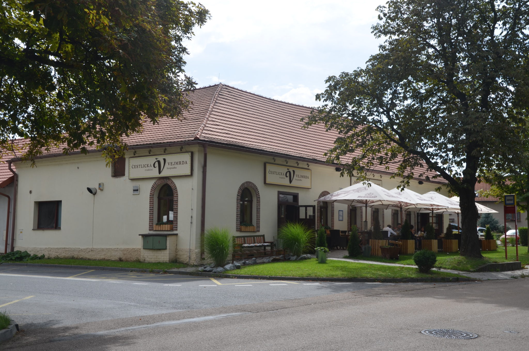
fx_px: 660
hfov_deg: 43.7
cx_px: 264
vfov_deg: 29.7
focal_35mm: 45
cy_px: 176
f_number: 8
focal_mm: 30
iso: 100
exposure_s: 1/250
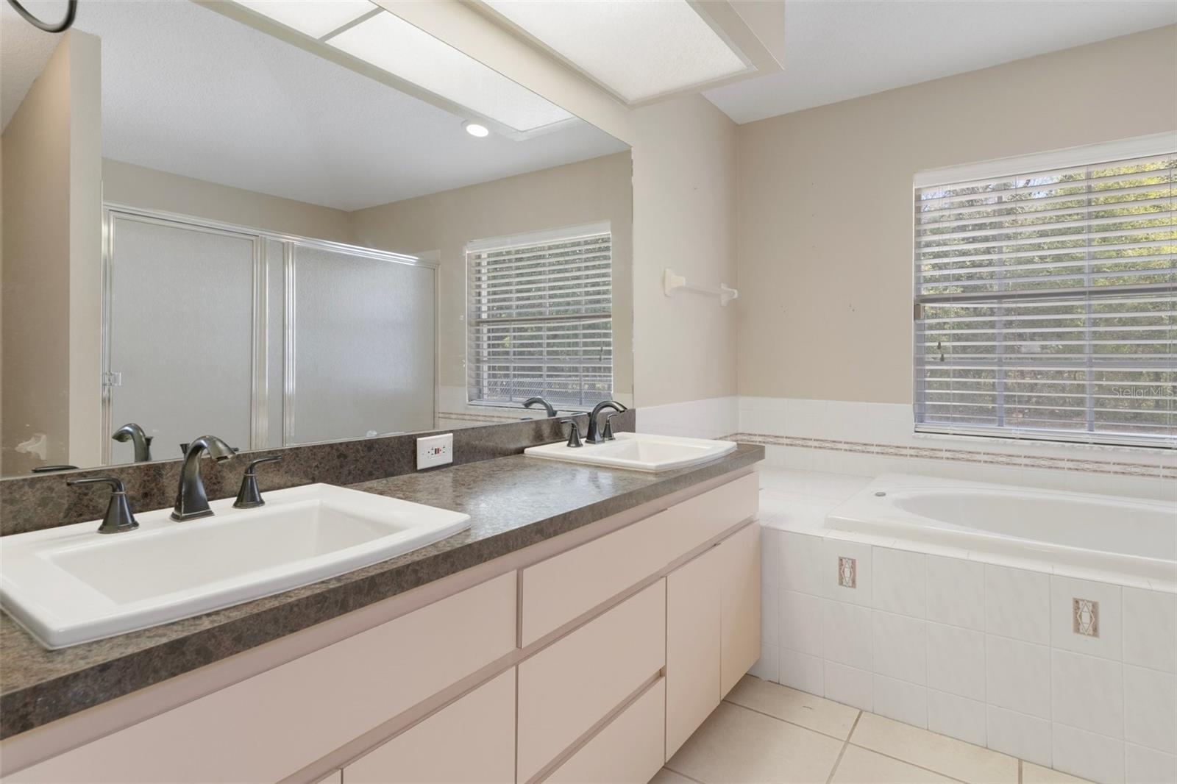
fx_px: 588
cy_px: 392
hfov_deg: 90.0
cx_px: 588
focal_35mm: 18
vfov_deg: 67.4
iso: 320
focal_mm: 12
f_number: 8
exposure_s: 1/2
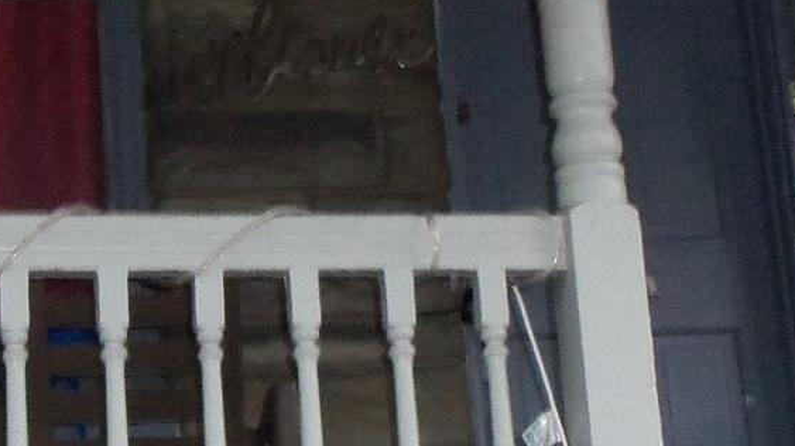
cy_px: 220
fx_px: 2423
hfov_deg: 18.4
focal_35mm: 115
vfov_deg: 10.5
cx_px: 93
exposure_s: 1/30
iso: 160
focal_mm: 5.2
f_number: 3.4
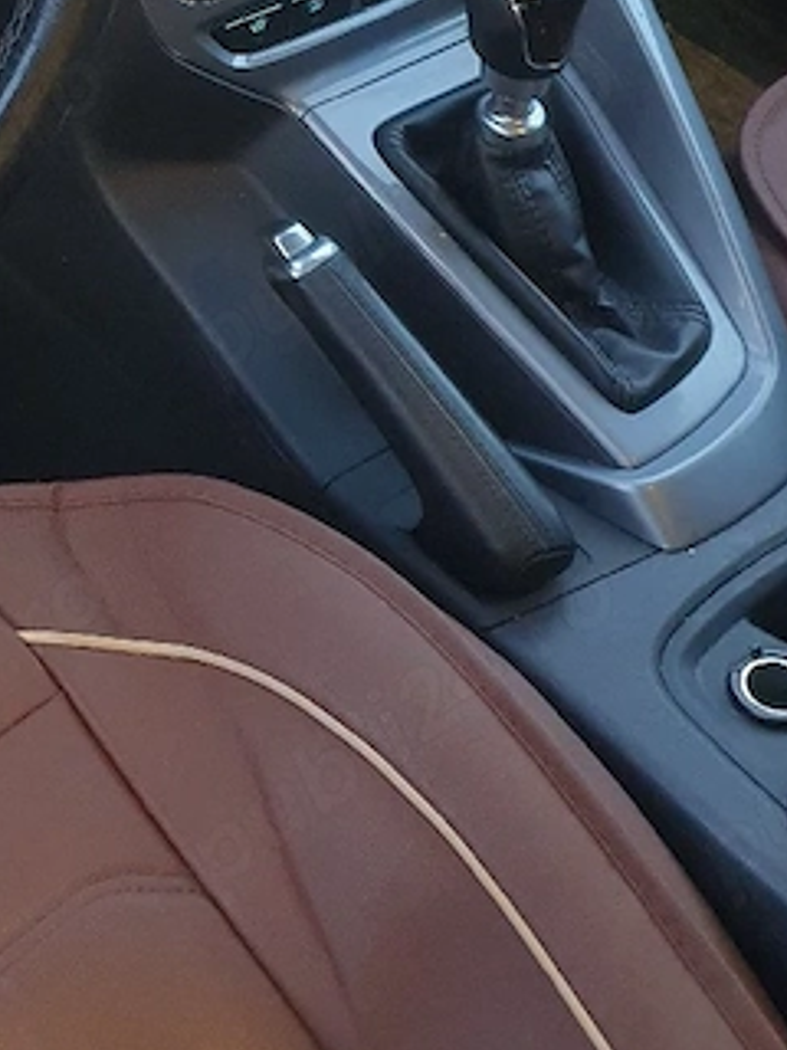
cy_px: -220
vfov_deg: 26.4
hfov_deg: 21.9
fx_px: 1970
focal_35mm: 65
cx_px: 23
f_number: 1.5
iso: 250
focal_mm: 4.32
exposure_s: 1/50
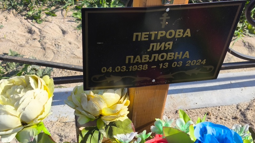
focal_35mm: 55
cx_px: 128
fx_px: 372
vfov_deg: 21.8
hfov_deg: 37.9
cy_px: 67
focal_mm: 4.71
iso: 50
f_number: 1.7
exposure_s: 1/1158
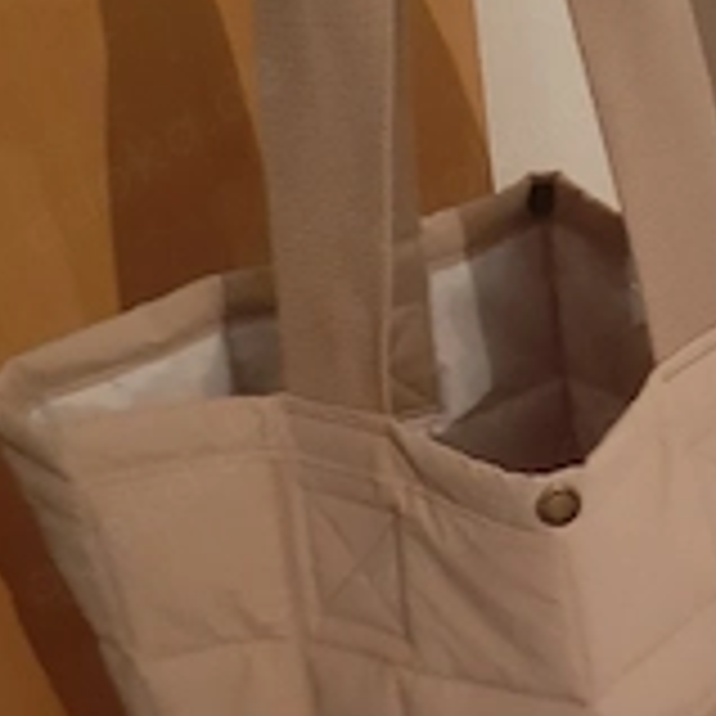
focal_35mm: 60
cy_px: 554
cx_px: 594
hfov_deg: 27.9
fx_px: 1404
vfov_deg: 28.1
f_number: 1.7
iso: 800
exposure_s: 1/20
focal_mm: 3.93
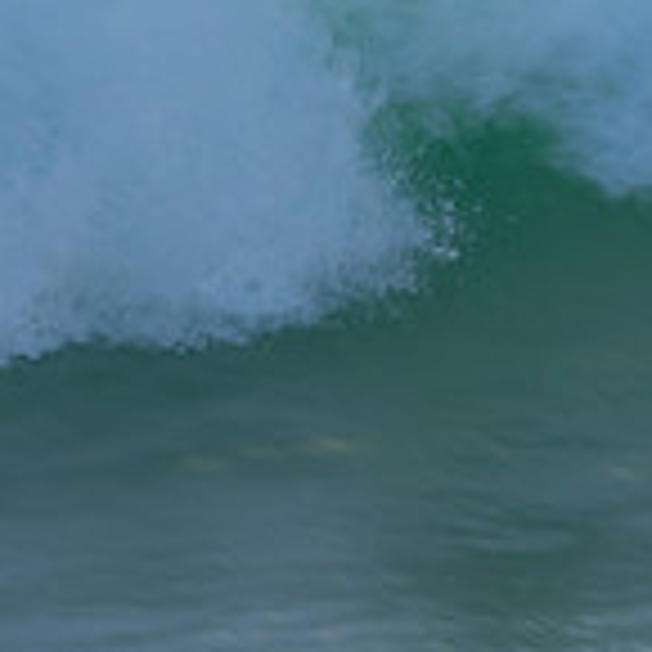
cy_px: -209
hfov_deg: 0.7
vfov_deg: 0.7
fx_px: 54297
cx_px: 1183
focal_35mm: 2548
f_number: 11
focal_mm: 500
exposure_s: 1/60
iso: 100
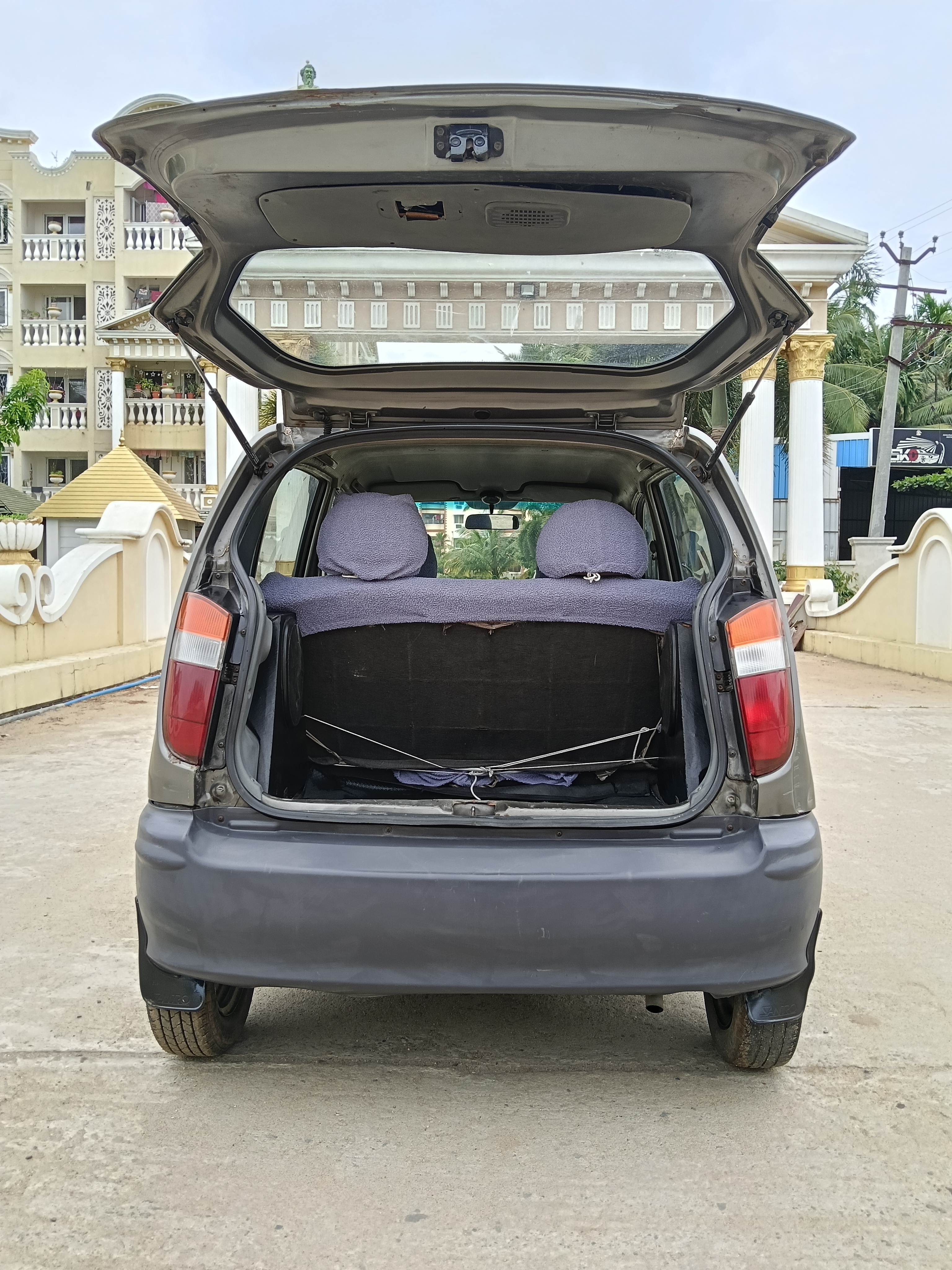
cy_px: 635
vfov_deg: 65.3
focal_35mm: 27
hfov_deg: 51.4
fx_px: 990
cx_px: 476
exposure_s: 1/208
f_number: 1.8
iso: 50
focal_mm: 3.98
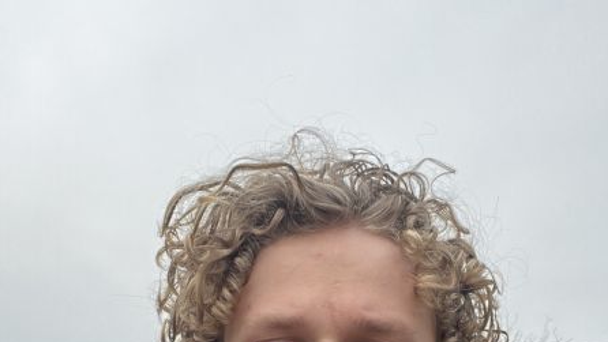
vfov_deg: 25.2
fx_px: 709
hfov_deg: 46.4
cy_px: 376
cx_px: 305
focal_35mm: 44
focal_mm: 2.71
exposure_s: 1/306
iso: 32
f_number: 2.2
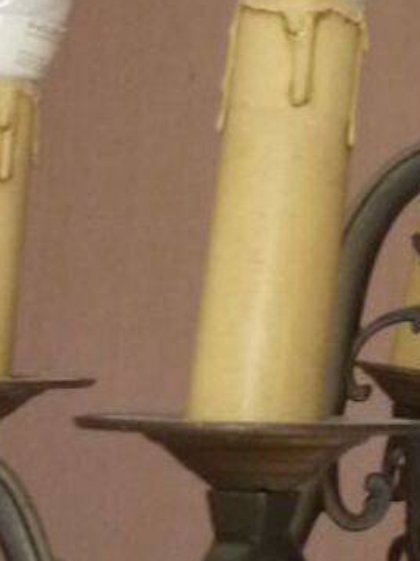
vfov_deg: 14.7
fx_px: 1992
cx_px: 721
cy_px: -317
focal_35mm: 123
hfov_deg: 11.3
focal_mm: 5.5
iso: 320
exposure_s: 1/30
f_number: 2.8
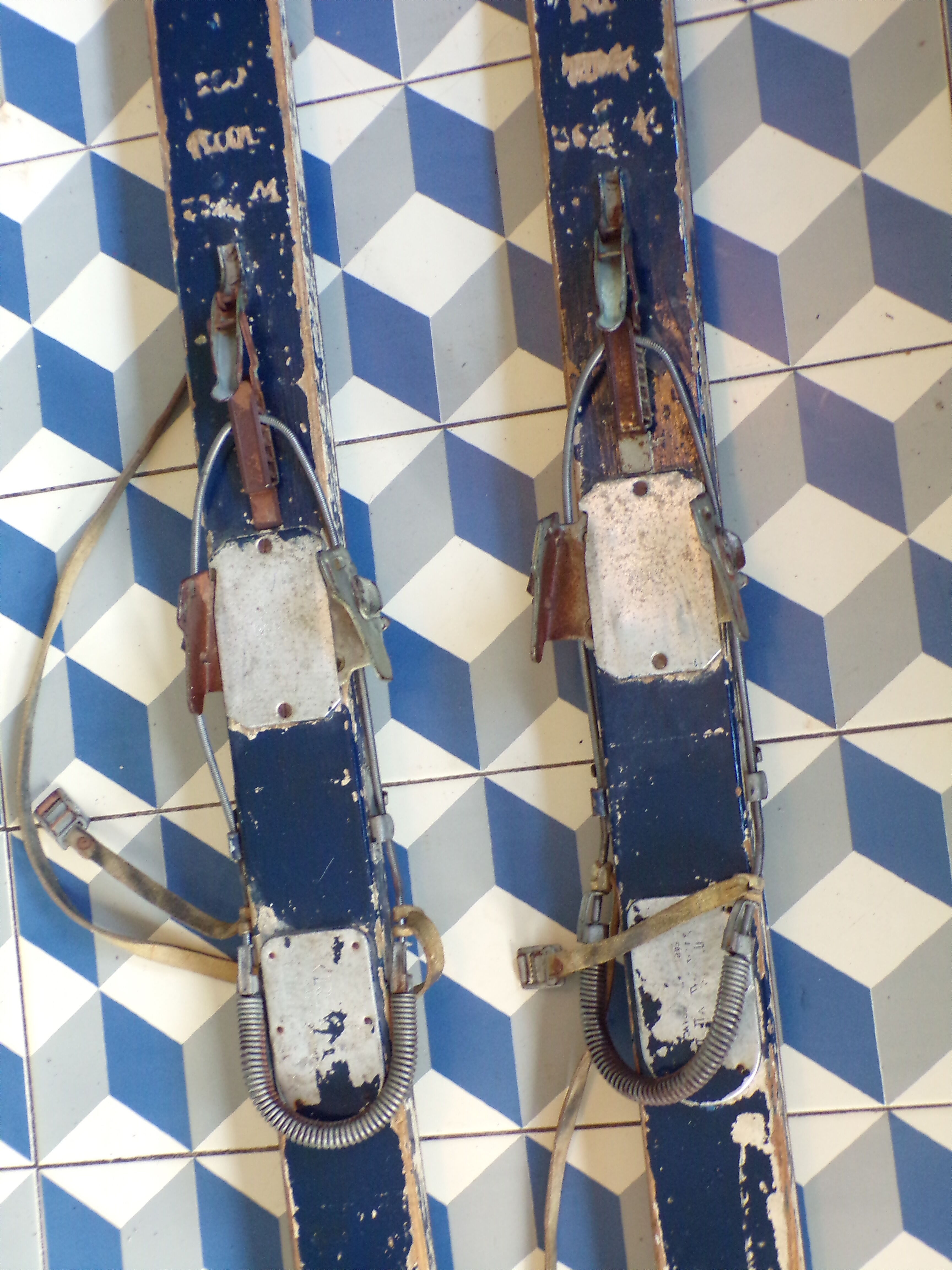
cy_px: 635
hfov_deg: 29.7
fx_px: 1797
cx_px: 476
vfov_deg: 38.9
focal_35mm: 49
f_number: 3.5
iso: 348
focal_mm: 8.7
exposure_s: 1/17
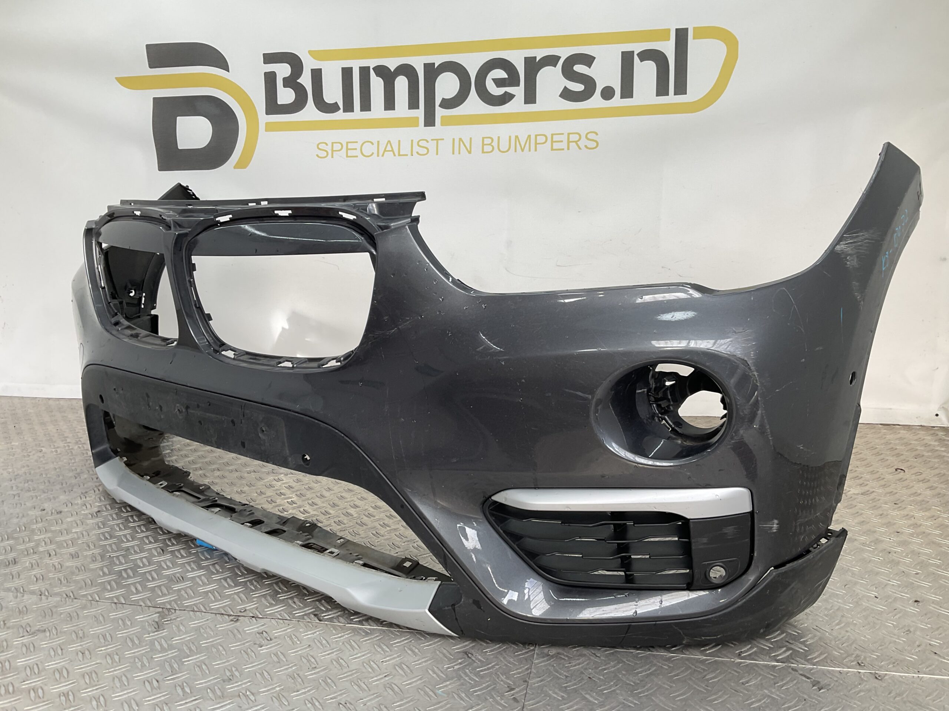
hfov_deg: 61.7
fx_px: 795
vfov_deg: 48.2
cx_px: 474
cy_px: 356
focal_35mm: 29
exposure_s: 1/165
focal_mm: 3
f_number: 1.8
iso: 16
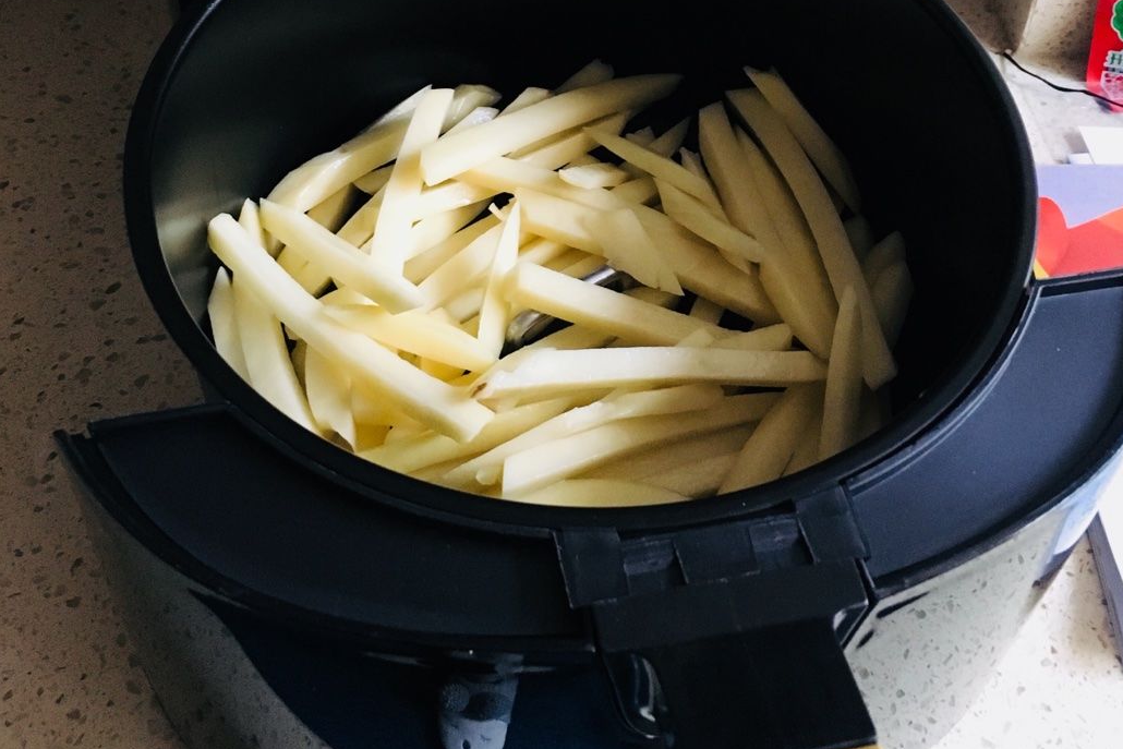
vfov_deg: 31.4
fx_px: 1279
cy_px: 104
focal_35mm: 41
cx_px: 570
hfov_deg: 47.4
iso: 250
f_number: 2.2
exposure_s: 1/17
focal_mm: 4.15
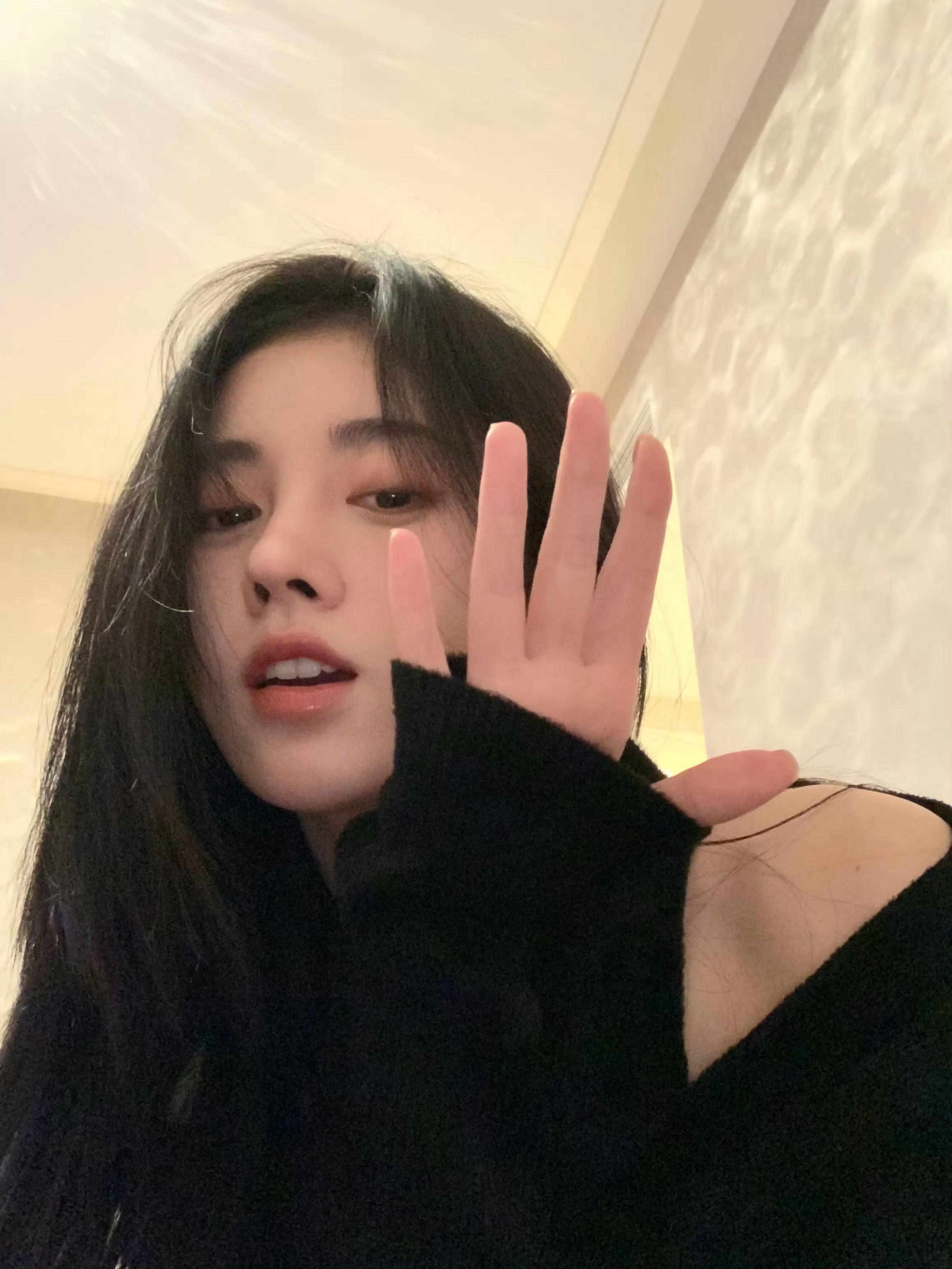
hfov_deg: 44.2
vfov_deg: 56.8
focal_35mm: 32
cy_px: 634
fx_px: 1173
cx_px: 476
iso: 1600
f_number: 2.2
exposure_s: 1/17
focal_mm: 2.87
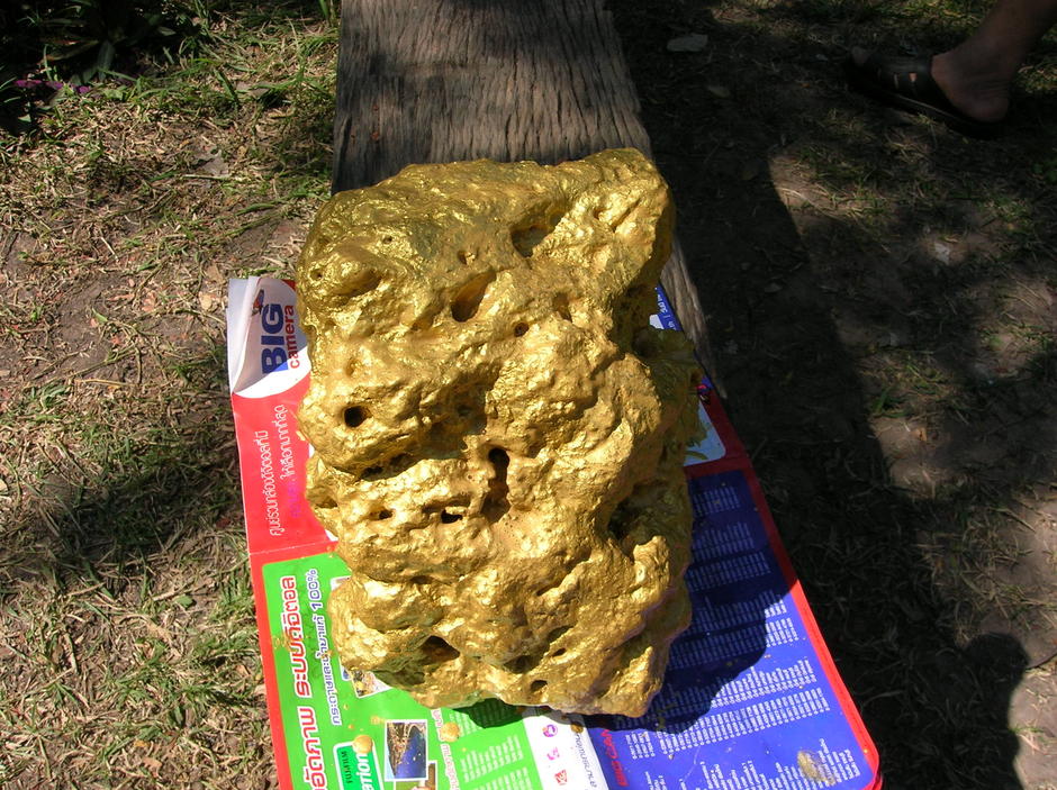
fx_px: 1037
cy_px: 395
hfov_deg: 54.0
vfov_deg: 41.7
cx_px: 528
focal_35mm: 34
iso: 50
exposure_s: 1/383
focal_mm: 5.7
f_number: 4.9
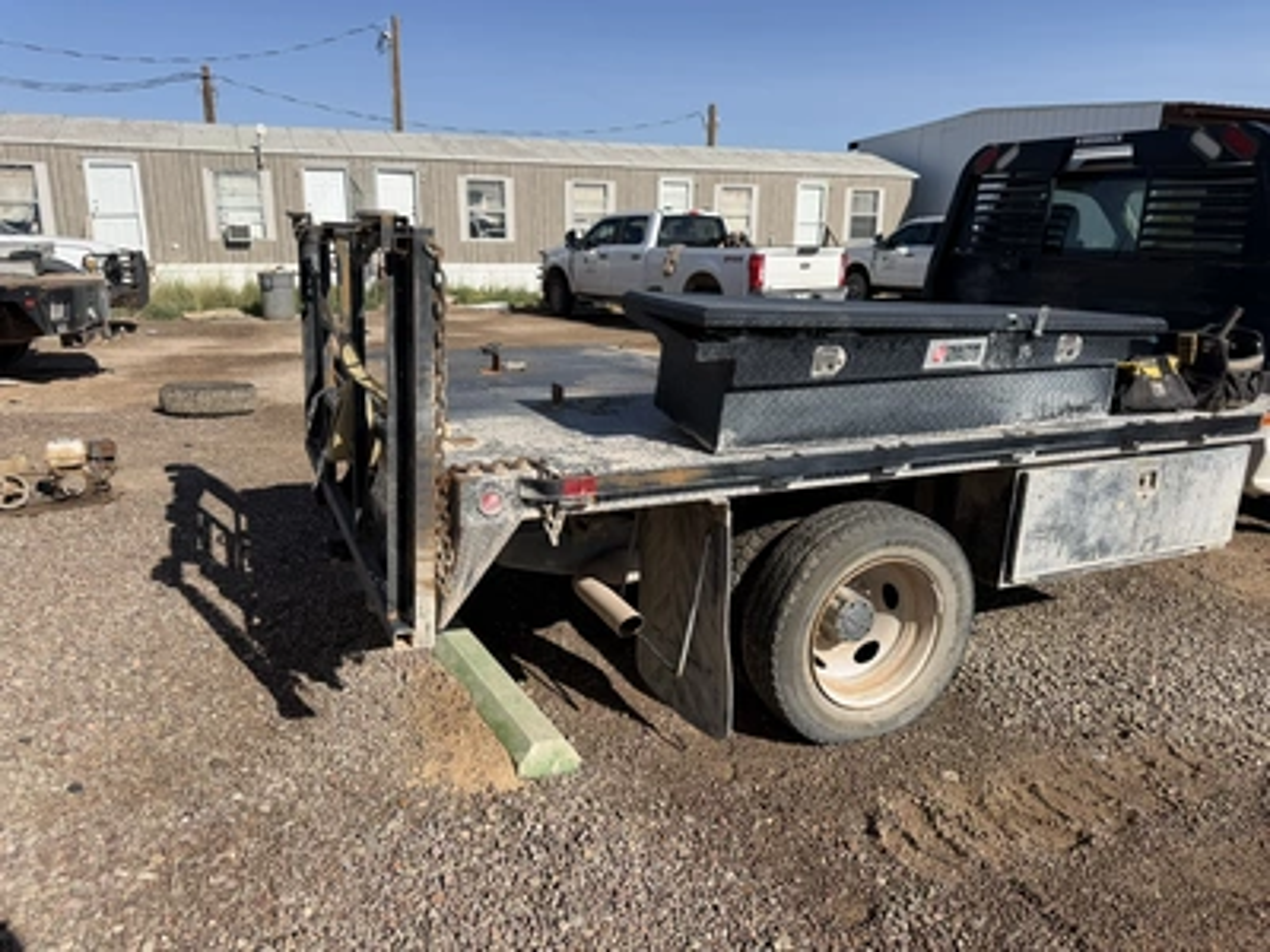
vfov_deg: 56.8
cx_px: 635
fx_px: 881
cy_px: 476
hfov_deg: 71.6
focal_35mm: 24
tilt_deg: -13.1
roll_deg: +0.6
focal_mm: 6.76
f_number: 1.78
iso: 80
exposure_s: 1/5319
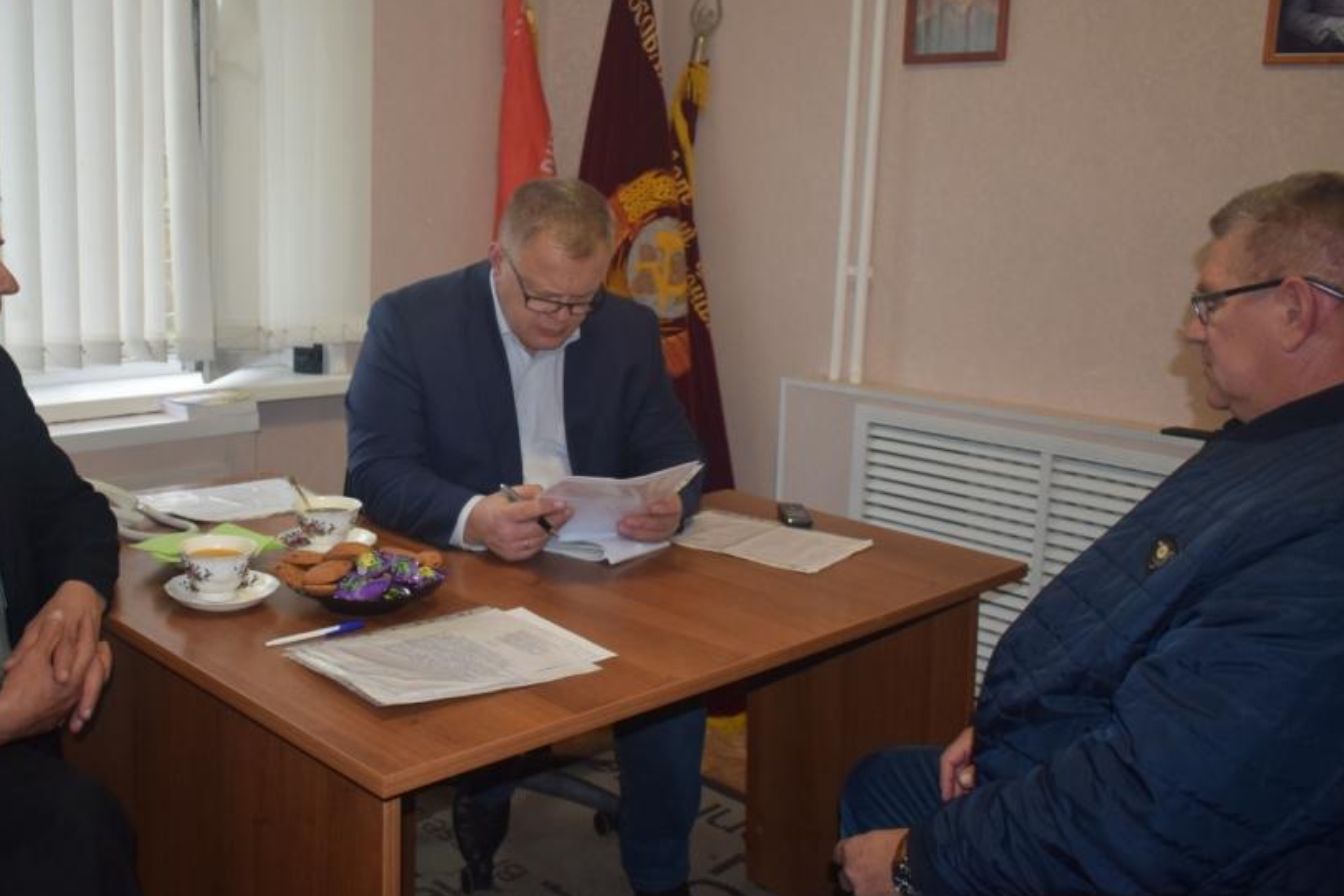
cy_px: 426
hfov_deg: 55.5
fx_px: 1269
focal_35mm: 34
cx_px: 567
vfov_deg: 38.9
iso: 800
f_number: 3.5
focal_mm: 18
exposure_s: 1/160
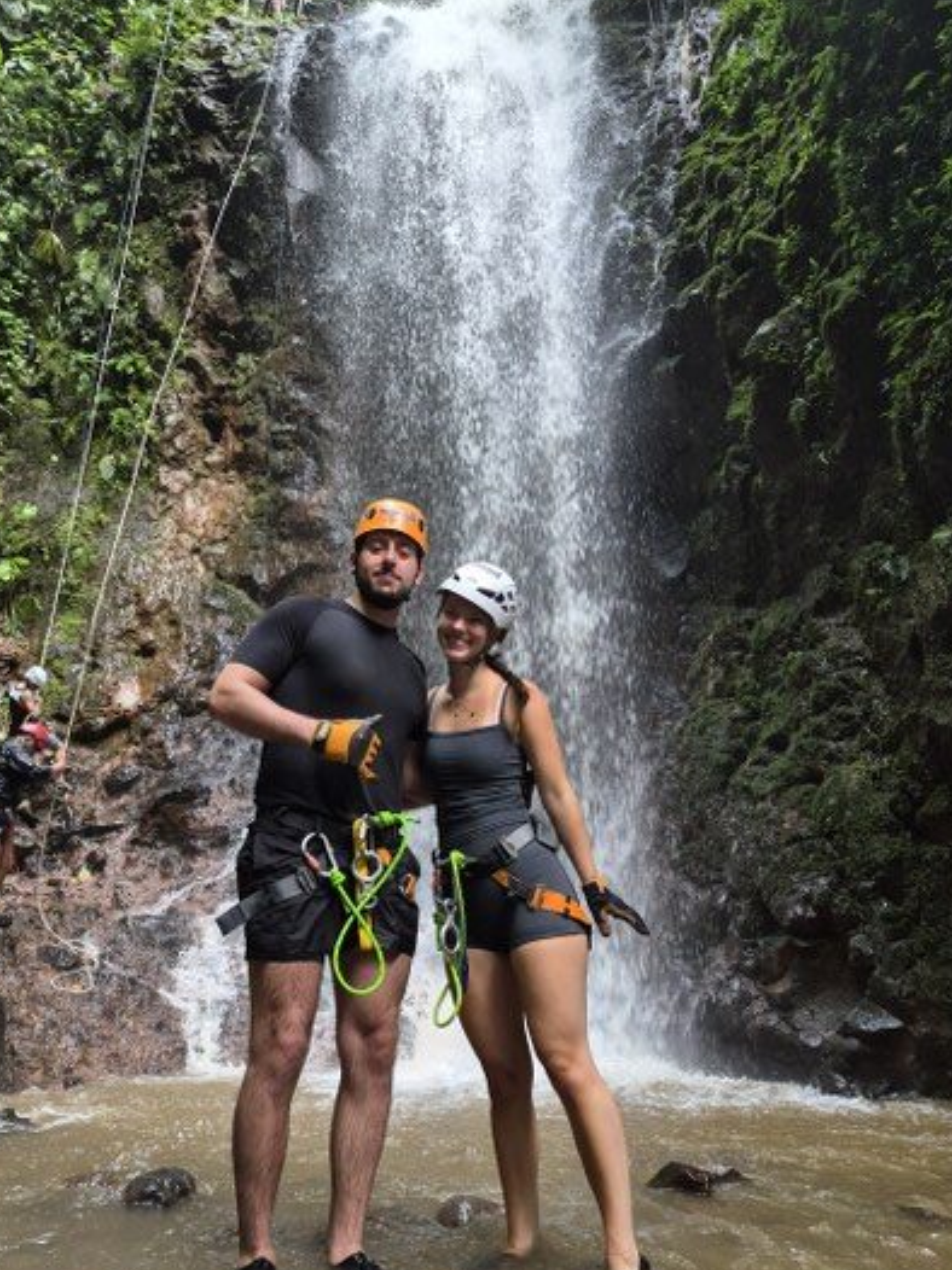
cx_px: 469
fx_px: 1028
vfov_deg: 63.5
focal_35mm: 28
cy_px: 649
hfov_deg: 49.7
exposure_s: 1/180
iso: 100
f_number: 1.8
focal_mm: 5.4
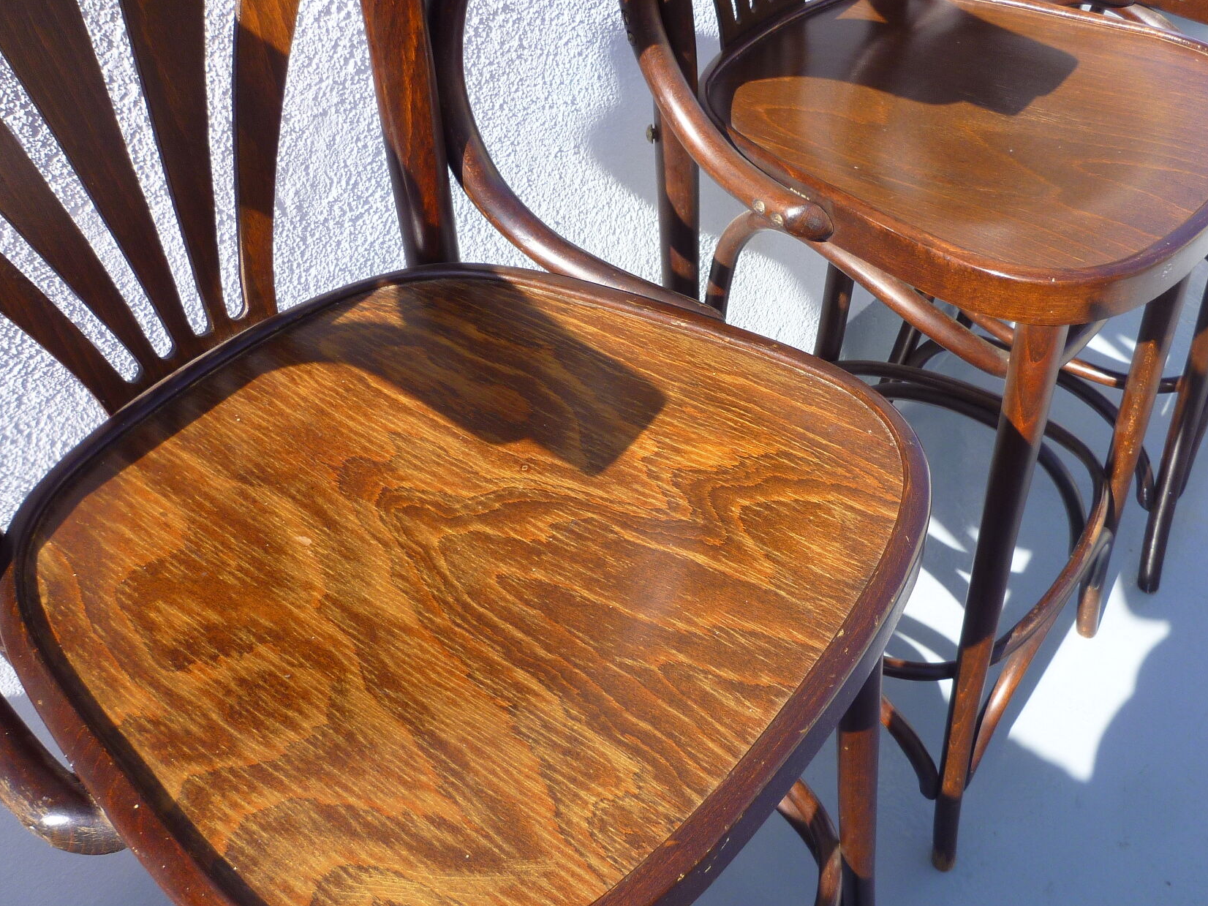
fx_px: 1082
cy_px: 489
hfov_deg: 57.7
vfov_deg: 45.4
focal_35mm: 31
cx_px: 743
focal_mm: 4.5
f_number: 4
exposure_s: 1/250
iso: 100
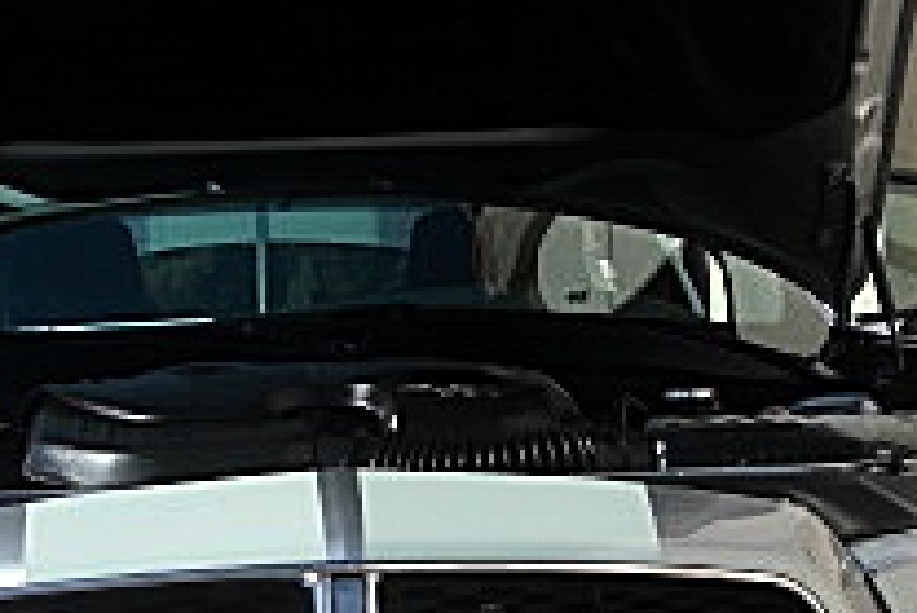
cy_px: 516
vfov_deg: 11.9
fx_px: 2931
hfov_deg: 17.7
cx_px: 295
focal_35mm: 115
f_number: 2.8
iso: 50
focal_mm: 6.3
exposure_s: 1/640
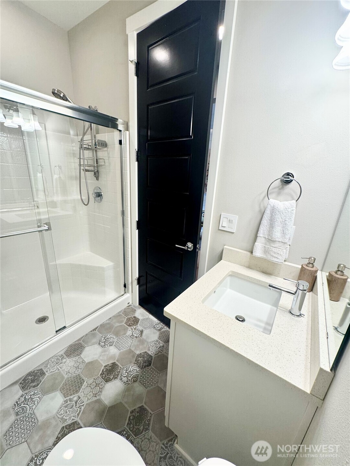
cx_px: 175
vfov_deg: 102.1
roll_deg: -3.0
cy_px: 233
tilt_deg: -17.2
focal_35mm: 14
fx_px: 189
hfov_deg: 85.7
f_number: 2.2
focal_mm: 2.22
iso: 200
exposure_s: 1/120
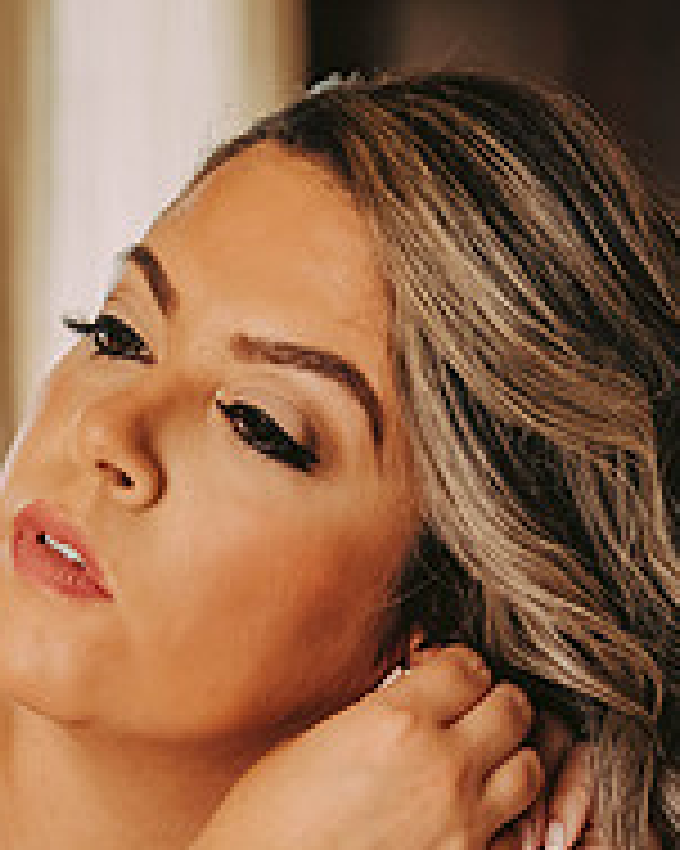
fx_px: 3046
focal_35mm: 121
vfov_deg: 15.8
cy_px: 650
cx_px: 131
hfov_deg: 12.7
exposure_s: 1/100
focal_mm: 42
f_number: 3.5
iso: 800
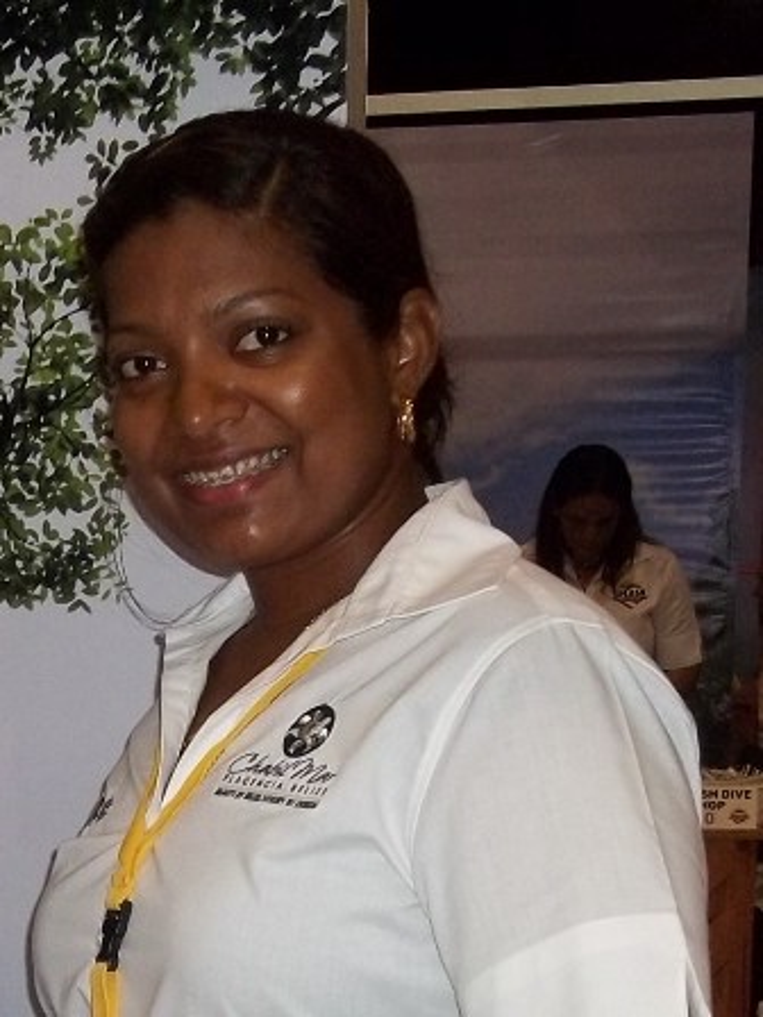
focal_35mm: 32
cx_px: 382
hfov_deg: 44.2
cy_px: 508
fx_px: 940
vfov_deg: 56.8
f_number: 2.9
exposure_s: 1/30
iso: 160
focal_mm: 5.7
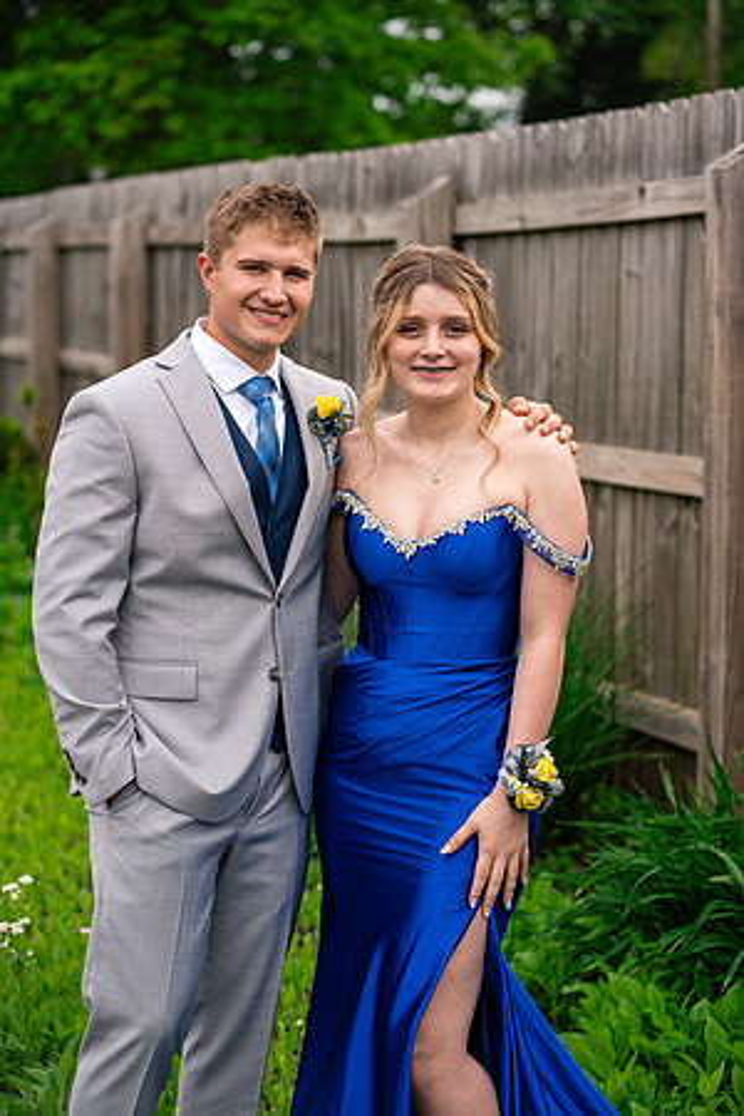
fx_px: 2635
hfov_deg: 16.1
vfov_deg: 23.9
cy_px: 558
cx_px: 372
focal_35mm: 85
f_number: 3.5
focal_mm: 85
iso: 400
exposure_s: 1/1000
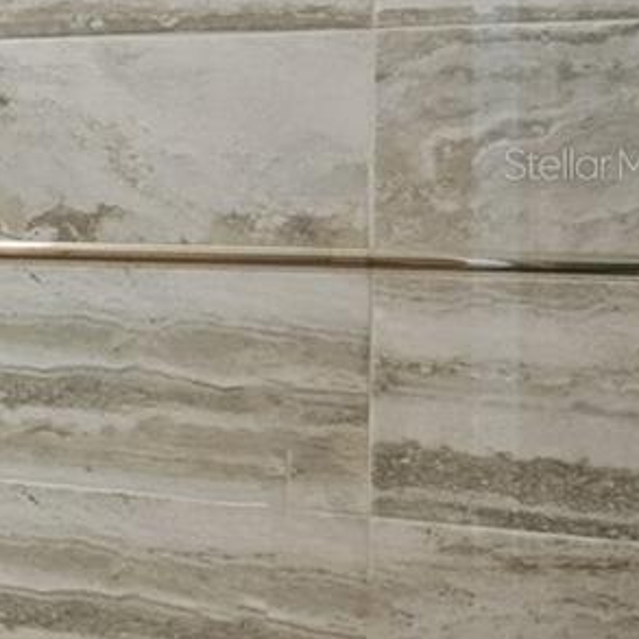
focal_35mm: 81
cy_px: 164
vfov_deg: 21.1
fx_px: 1698
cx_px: -1047
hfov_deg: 13.1
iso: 400
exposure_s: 1/100
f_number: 8
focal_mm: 17.5
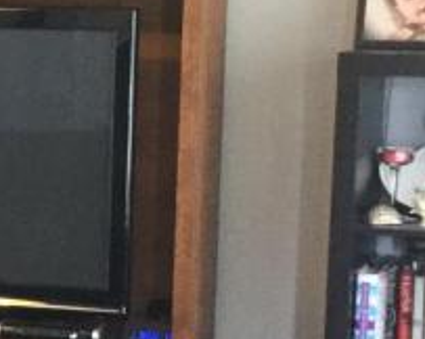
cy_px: 224
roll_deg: -1.0
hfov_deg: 12.0
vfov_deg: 10.1
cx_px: -241
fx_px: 1923
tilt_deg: -7.3
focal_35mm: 153
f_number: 2.4
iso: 200
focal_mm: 3.3
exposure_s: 1/20
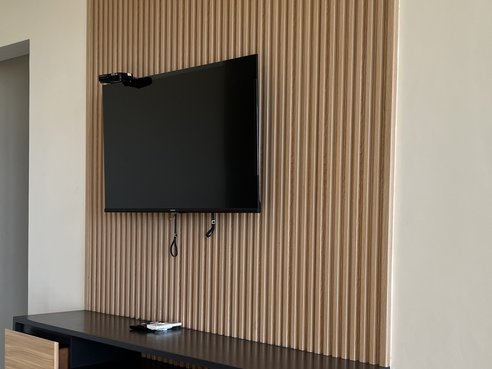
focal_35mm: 51
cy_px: 233
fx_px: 725
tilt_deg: -1.5
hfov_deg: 37.4
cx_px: 286
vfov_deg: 28.4
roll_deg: -0.8
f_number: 1.6
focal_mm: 5.1
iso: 40
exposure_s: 1/122
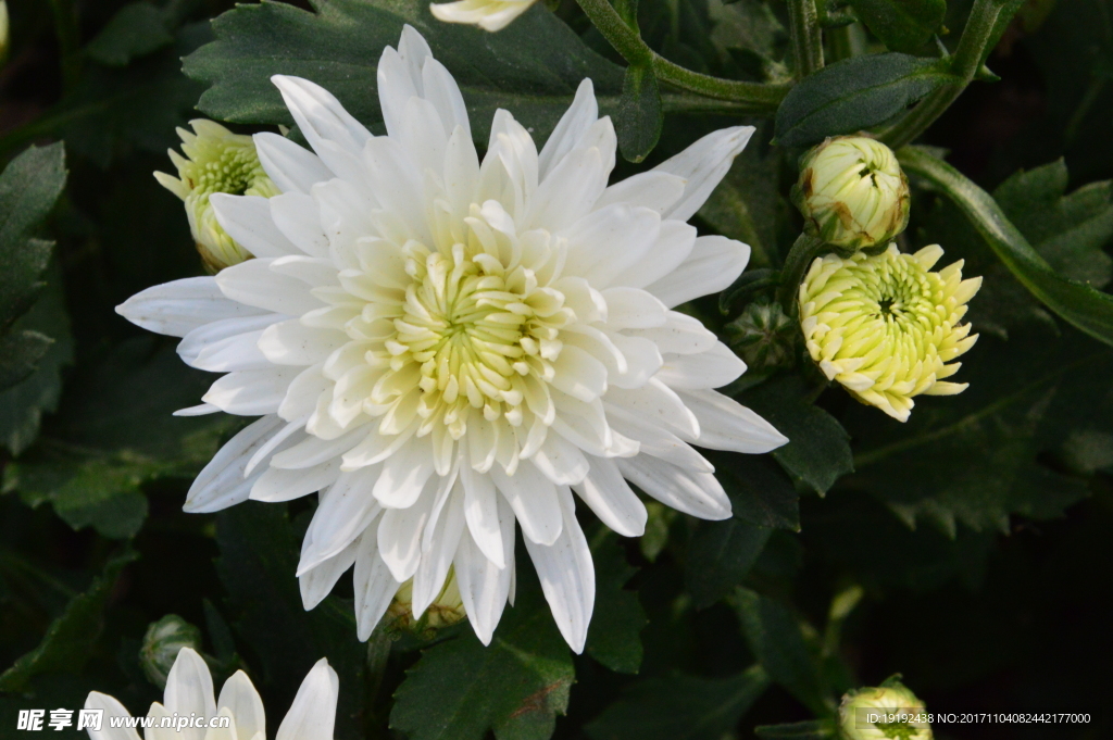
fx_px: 13901
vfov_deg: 3.1
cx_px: 556
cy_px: 370
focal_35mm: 450
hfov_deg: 4.6
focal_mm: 300
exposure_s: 1/250
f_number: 18
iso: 2000
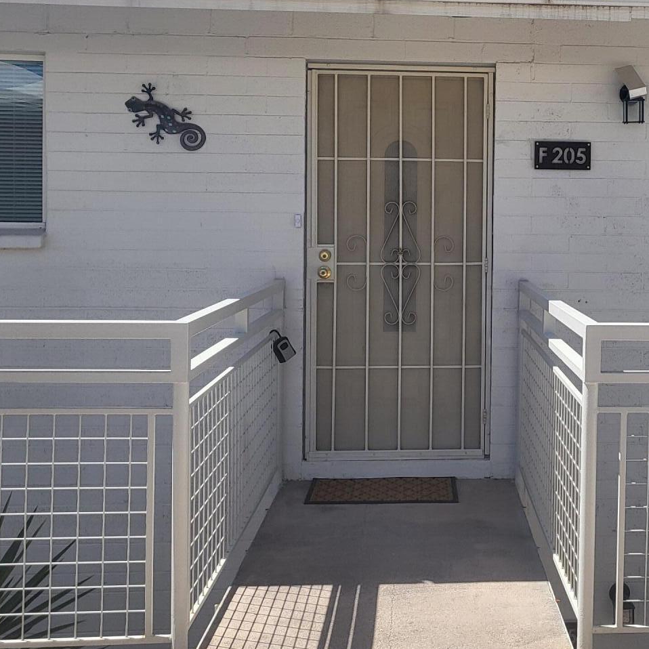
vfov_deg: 35.1
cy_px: 222
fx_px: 1018
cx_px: 499
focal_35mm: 48
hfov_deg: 34.5
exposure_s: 1/2289
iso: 50
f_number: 1.8
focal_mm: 4.25
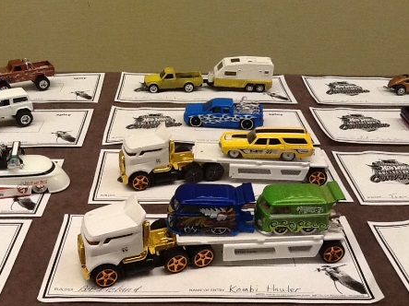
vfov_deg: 32.2
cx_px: 201
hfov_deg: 42.1
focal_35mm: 45
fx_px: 532
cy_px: 156
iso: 125
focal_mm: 2.03
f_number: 2.4
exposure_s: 1/30
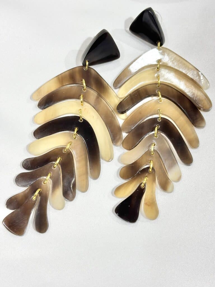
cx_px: 108
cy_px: 144
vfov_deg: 36.8
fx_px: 431
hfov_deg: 28.0
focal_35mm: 52
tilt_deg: -65.5
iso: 32
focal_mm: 5.96
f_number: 1.6
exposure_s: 1/153
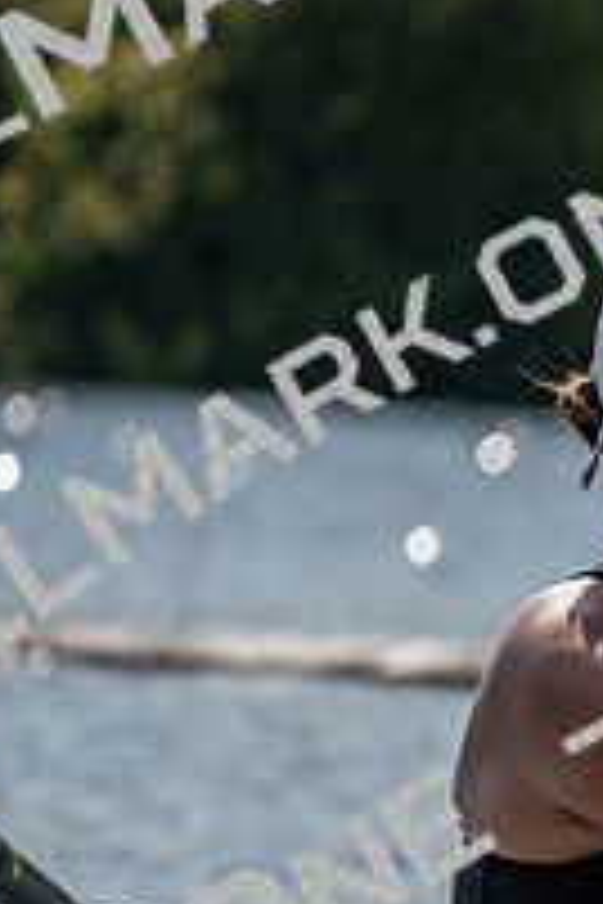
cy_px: 713
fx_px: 14471
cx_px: 1246
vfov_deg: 3.6
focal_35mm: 576
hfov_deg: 2.4
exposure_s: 1/1600
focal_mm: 200
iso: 100
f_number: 5.6
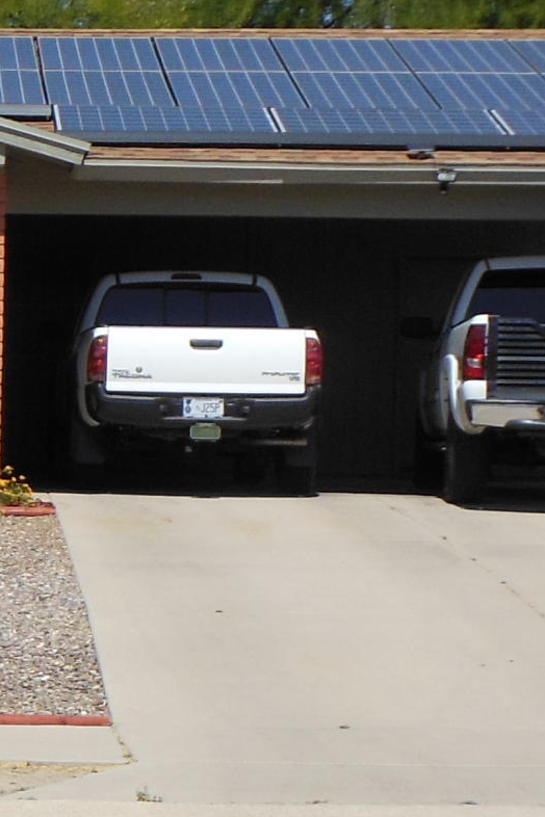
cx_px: -489
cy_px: 541
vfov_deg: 15.6
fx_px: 2975
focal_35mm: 131
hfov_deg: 9.8
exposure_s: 1/2000
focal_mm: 6
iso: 125
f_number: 3.5
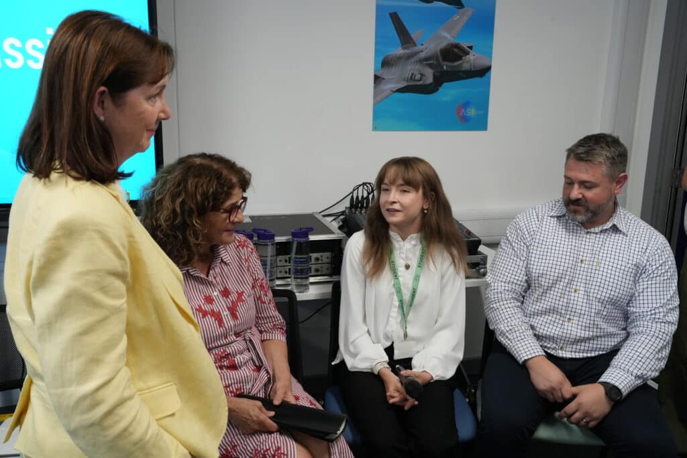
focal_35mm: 33
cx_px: 344
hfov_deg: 57.2
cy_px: 229
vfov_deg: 40.0
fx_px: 630
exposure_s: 1/40
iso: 4000
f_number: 13
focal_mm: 33
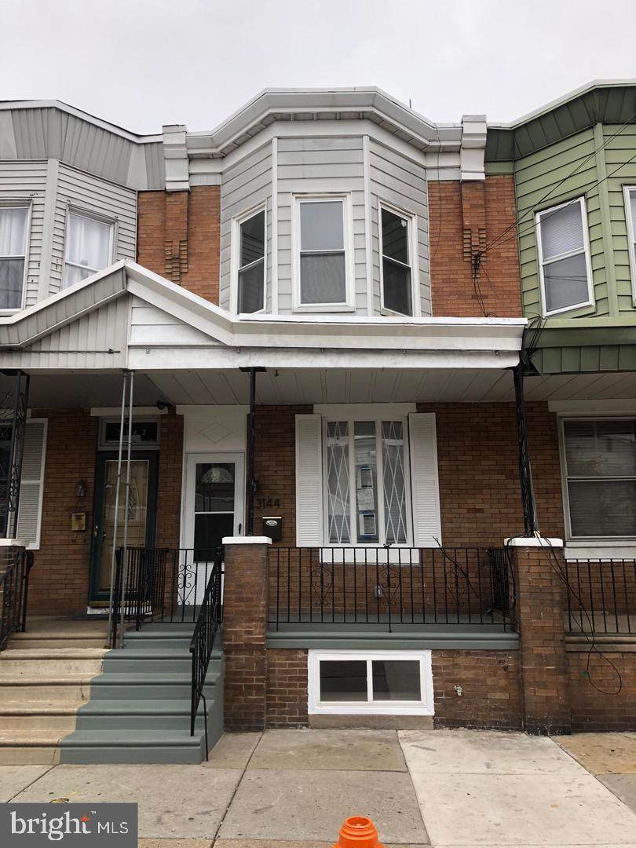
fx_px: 686
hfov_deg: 49.7
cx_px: 318
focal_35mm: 28
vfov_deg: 63.4
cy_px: 424
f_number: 1.8
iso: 40
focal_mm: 3.99
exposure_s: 1/120
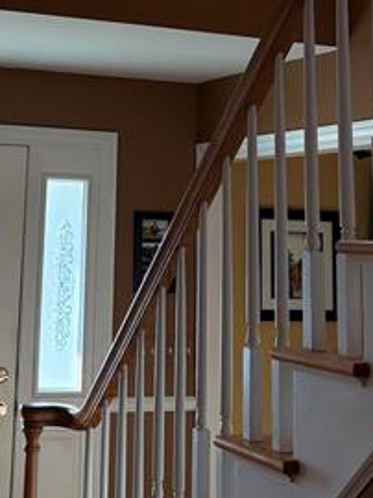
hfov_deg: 19.7
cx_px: 102
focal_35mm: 74
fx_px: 1065
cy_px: -17
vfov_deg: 24.9
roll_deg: -2.1
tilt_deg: +13.6
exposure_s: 1/240
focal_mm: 5.96
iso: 125
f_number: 1.6
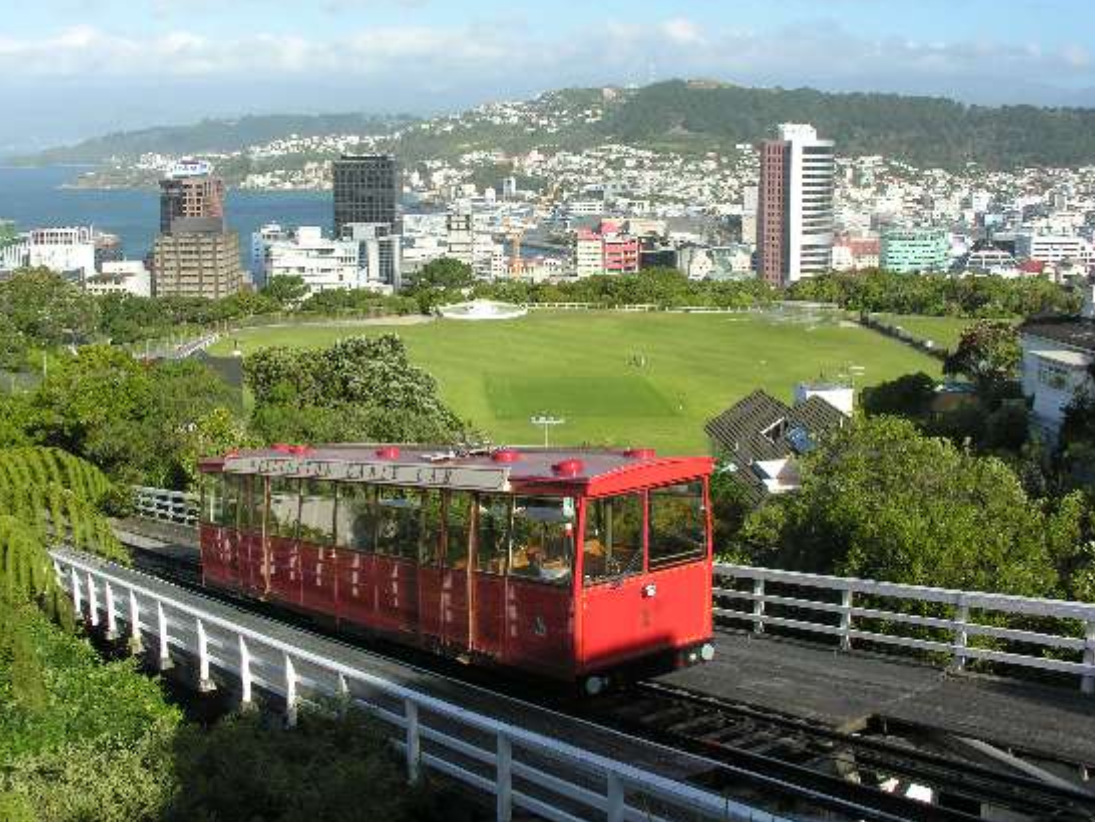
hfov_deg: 45.6
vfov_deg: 35.1
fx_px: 1298
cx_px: 463
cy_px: 377
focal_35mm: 41
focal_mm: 8.9
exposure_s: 1/176
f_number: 6.3
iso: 50
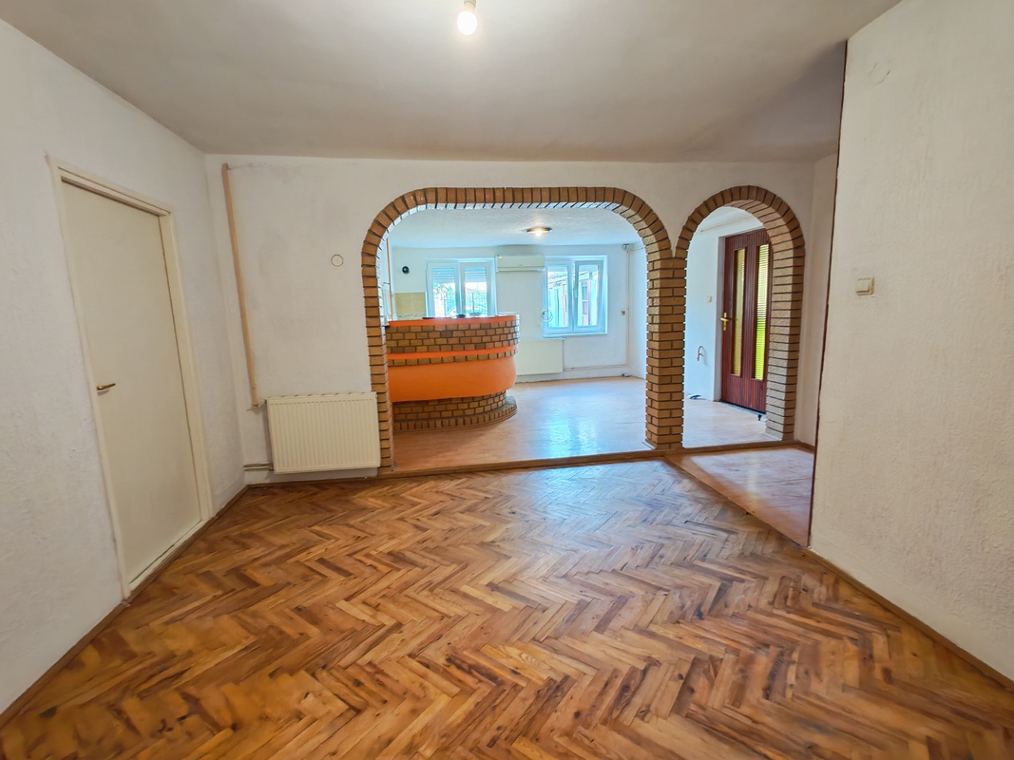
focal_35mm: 16
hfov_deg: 94.5
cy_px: 380
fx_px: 469
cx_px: 507
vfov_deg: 78.1
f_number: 2.2
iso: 320
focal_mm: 1.96
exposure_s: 1/33
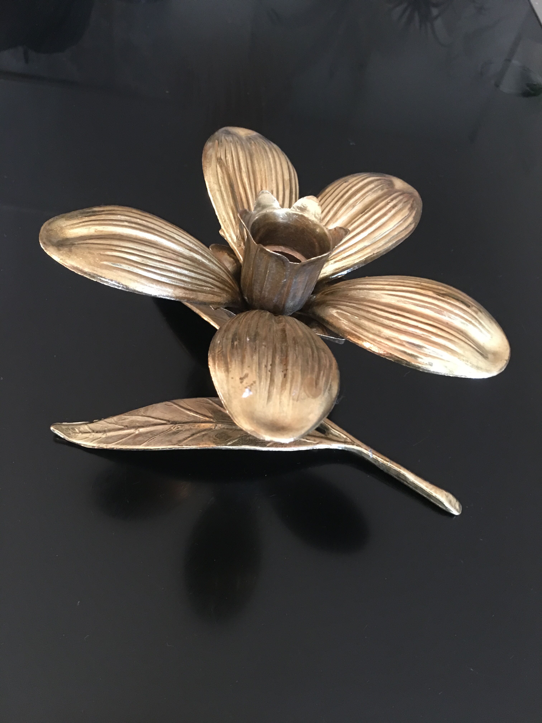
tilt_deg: -53.3
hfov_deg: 48.2
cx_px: 271
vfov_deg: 61.7
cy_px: 362
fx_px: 605
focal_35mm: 29
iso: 100
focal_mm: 4.15
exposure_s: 1/10
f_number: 2.2
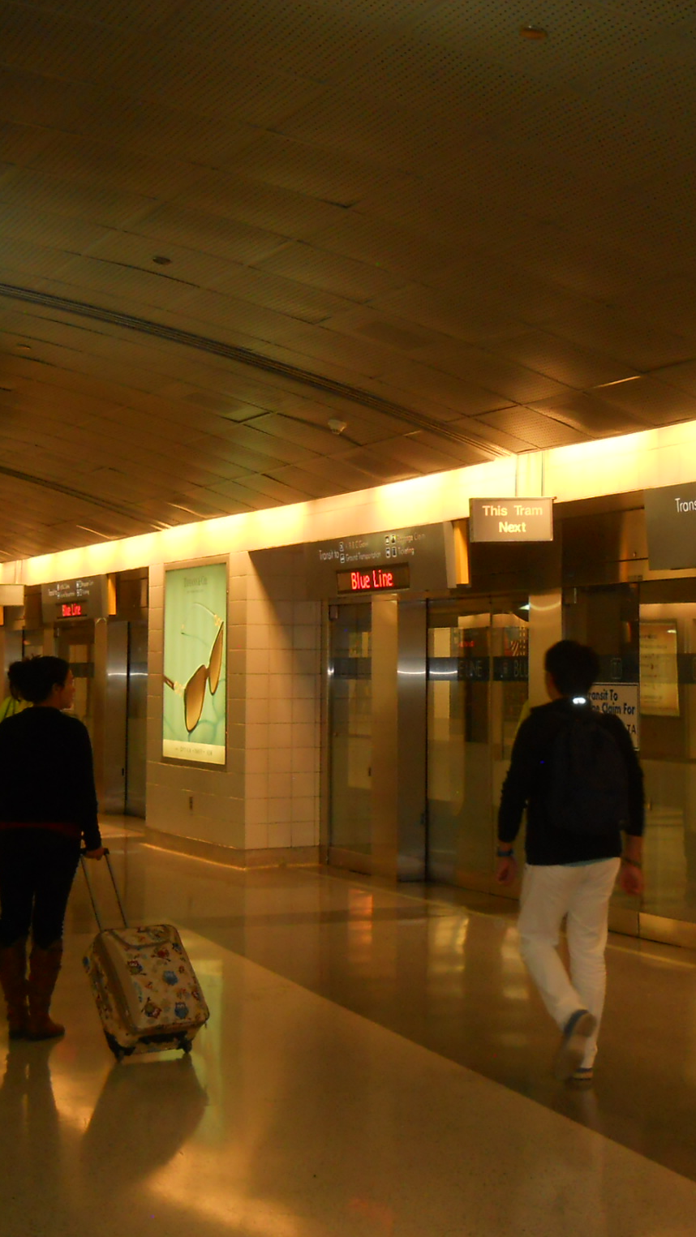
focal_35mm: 60
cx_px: 433
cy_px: 621
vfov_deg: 34.9
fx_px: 1968
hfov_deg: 20.0
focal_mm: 6.72
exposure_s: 1/30
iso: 200
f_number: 3.1
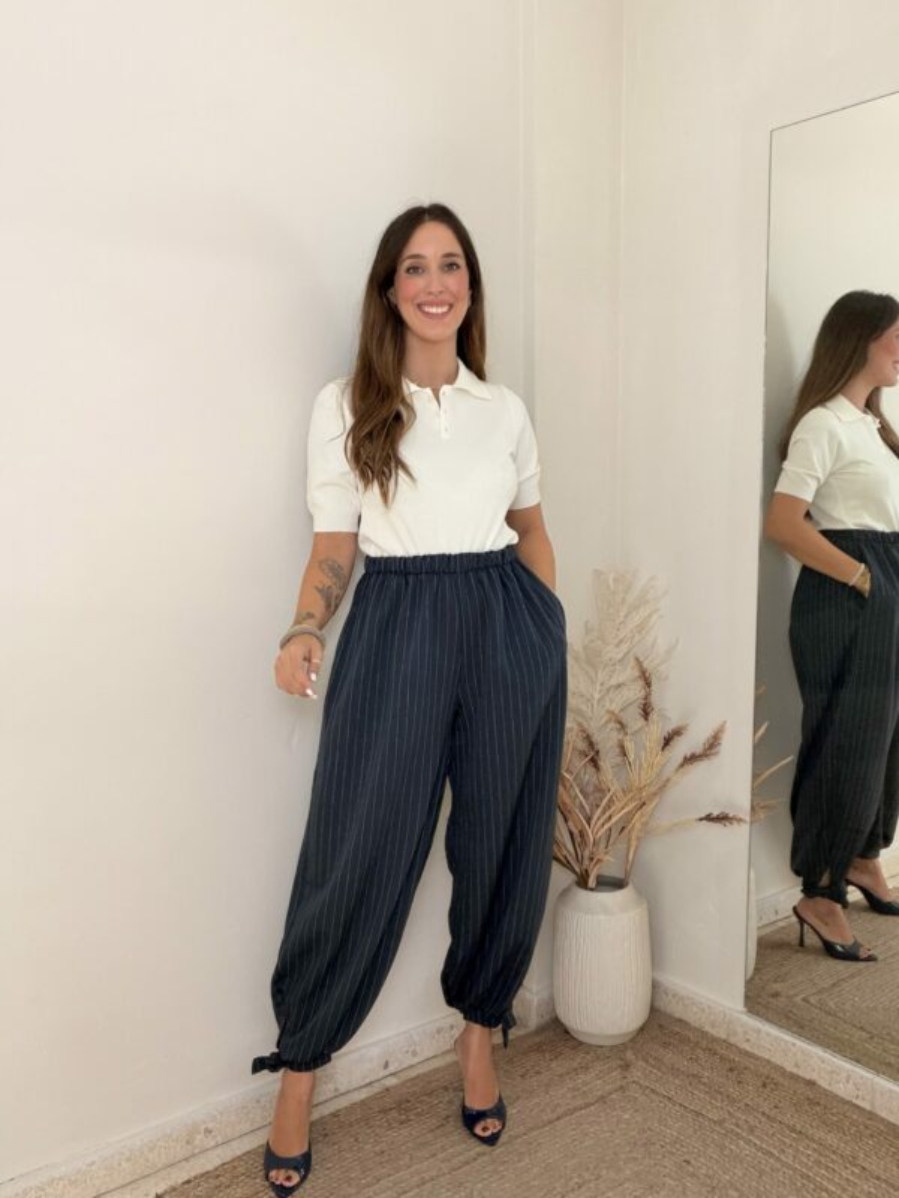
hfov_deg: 46.8
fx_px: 1039
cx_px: 450
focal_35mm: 30
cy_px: 599
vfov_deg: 60.0
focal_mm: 2.71
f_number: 1.9
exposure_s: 1/60
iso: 80
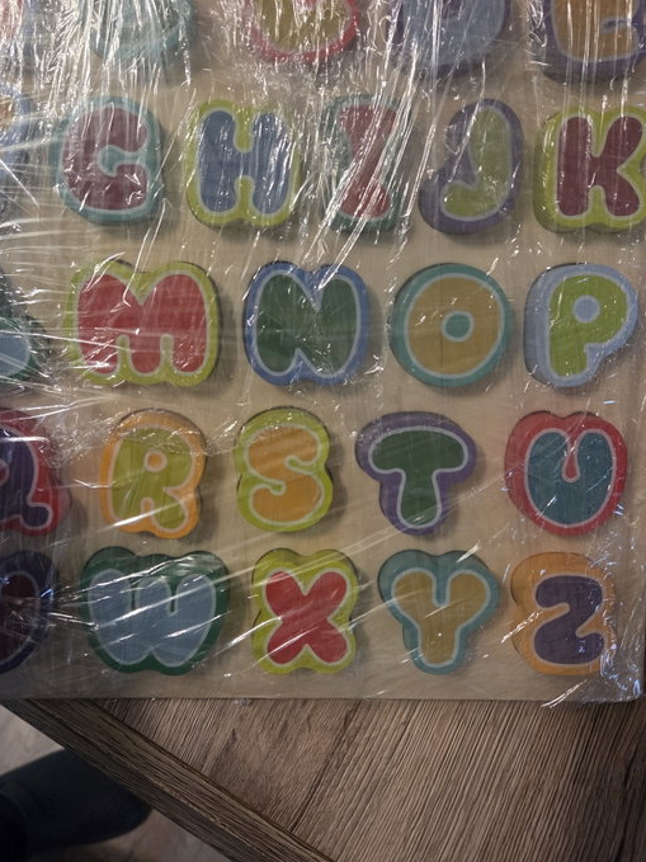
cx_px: 289
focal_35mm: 28
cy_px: 383
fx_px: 697
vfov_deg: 63.3
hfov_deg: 49.6
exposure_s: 1/100
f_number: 1.8
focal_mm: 5.4
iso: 1250
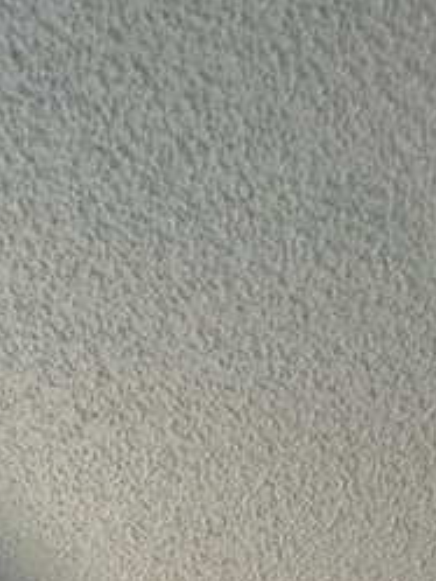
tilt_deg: -12.4
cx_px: 175
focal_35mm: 81
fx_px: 1359
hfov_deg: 18.2
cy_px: 1622
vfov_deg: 12.6
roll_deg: -3.0
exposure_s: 1/120
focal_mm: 2.22
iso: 125
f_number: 2.2
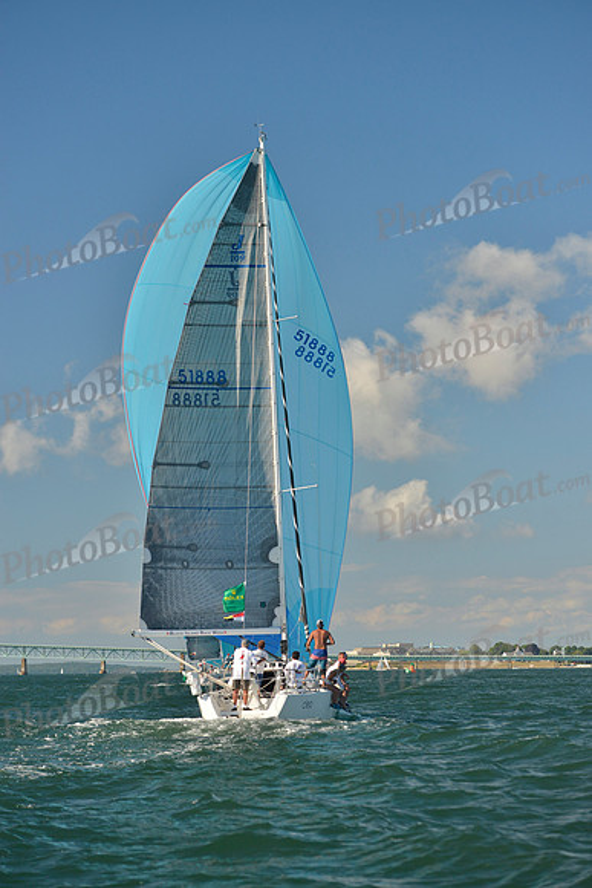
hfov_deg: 14.4
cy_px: 444
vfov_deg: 21.5
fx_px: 2342
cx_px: 296
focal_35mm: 95
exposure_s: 1/1600
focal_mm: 95
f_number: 5
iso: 400
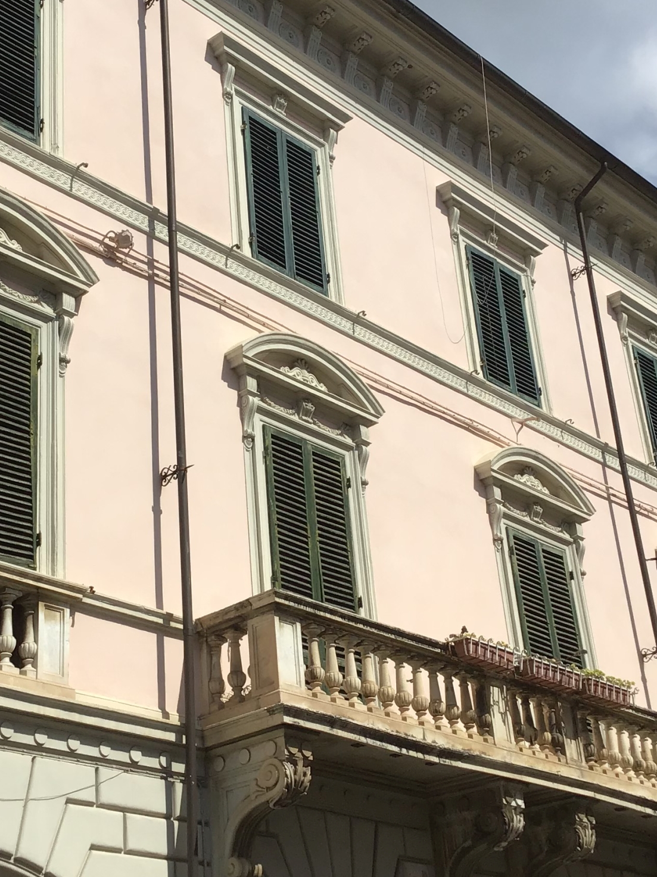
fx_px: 1493
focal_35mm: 59
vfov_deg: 32.7
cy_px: 392
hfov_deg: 24.7
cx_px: 248
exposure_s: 1/2469
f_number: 2.4
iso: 25
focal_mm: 3.3
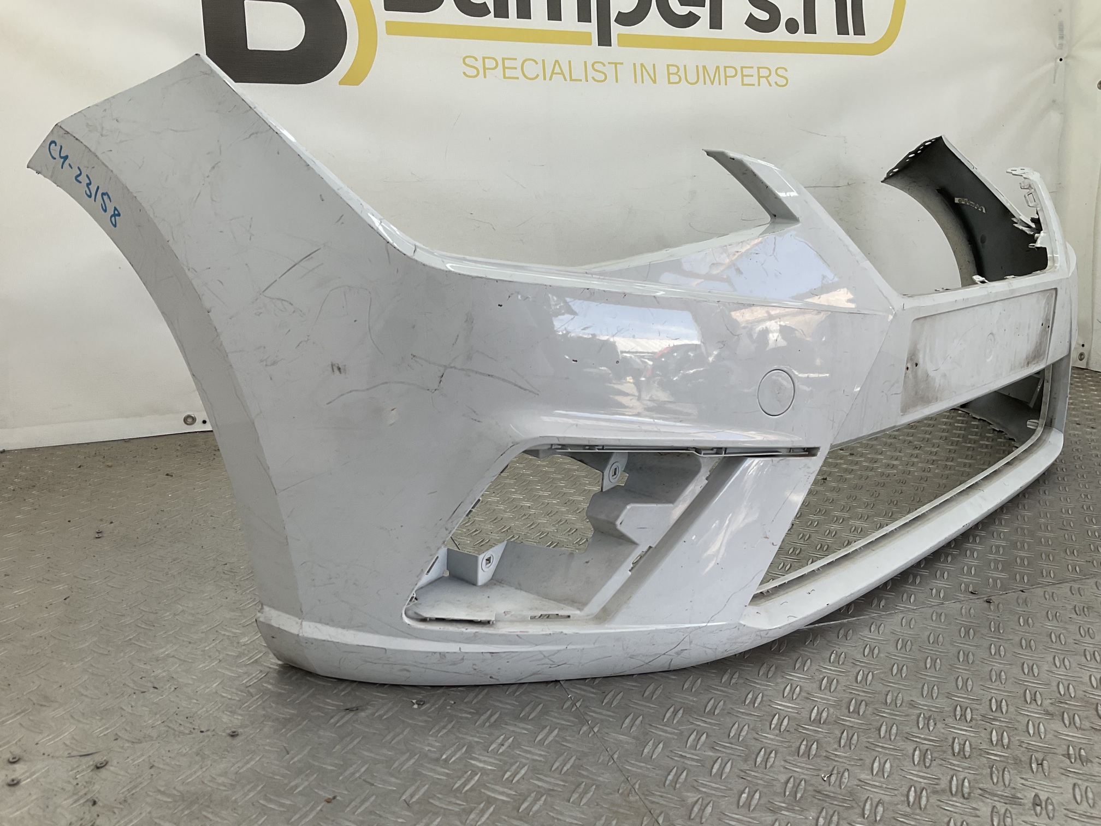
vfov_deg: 48.2
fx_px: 922
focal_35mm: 29
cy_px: 413
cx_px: 550
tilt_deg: -14.9
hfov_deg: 61.7
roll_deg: -0.6
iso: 16
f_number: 1.8
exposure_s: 1/164
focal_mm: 3
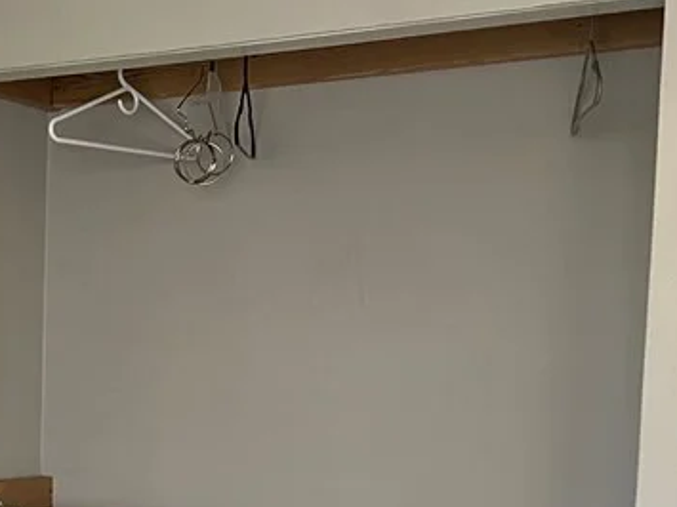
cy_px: 473
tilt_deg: -4.1
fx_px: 1466
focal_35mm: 75
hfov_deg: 25.4
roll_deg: -0.9
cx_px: 95
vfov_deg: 19.2
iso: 400
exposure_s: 1/40
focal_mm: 5.7
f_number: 1.5
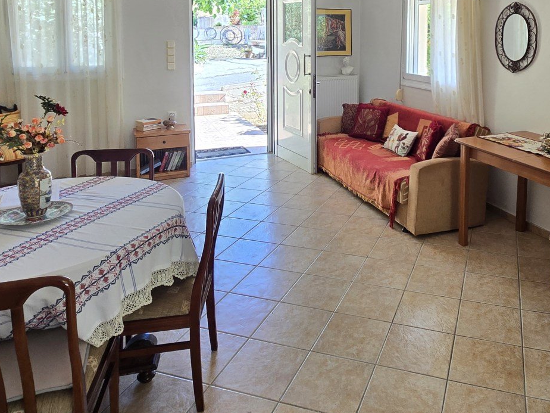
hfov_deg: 63.4
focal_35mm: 27
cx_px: 373
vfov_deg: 47.8
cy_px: 68
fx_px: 429
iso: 80
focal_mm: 2.2
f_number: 2.2
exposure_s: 1/50
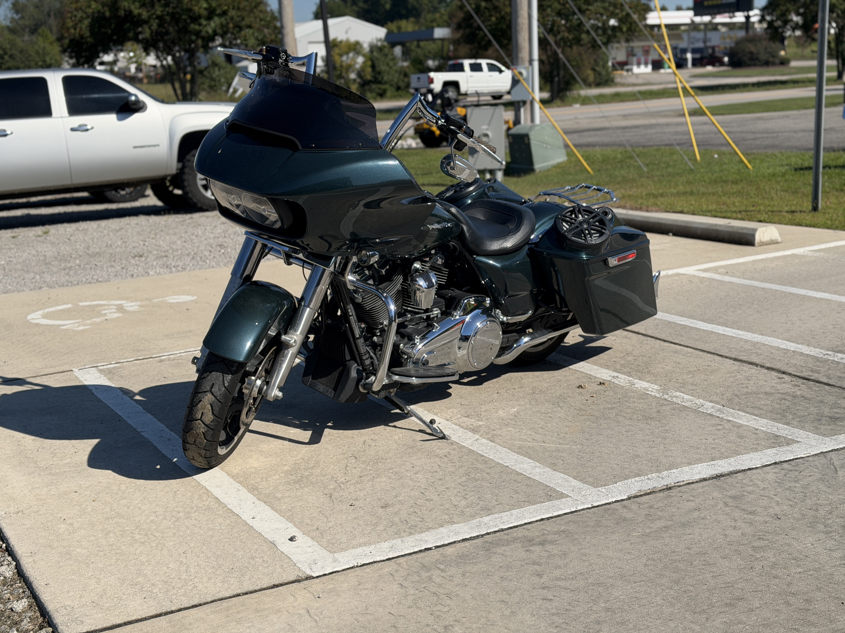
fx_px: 1172
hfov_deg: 39.7
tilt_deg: -11.4
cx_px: 422
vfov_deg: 30.3
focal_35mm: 48
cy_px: 316
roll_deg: +3.3
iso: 80
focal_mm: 6.76
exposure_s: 1/7874
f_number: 1.78
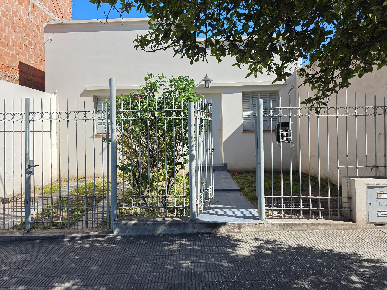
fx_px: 291
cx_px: 170
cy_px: 128
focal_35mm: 26
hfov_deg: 67.1
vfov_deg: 52.9
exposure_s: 1/2607
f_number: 1.7
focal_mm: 6.3
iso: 80
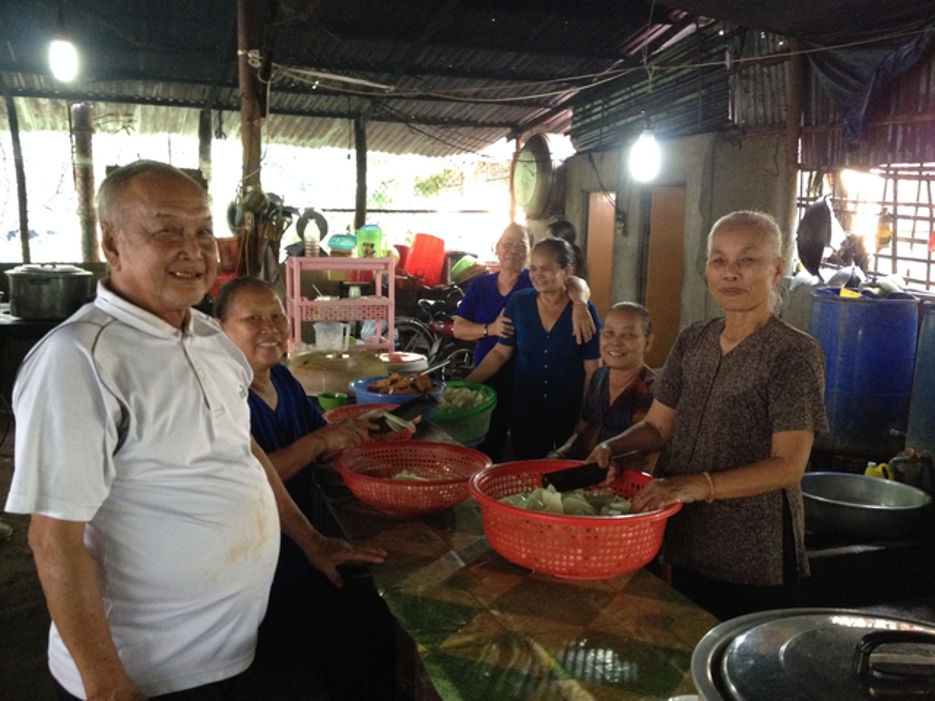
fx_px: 945
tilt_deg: -11.2
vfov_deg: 40.7
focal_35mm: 35
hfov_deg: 52.6
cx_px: 468
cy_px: 350
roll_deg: -1.1
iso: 320
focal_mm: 4.28
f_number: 2.4
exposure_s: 1/20
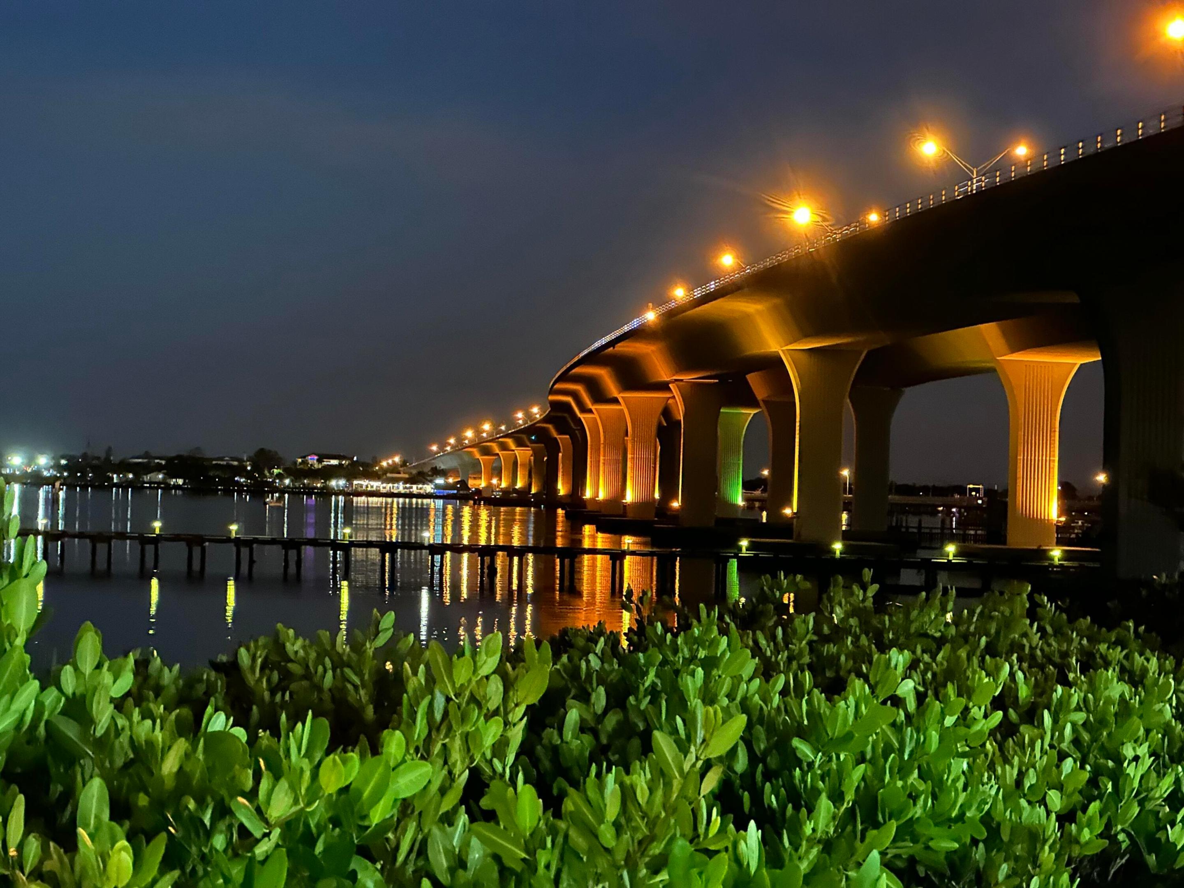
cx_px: 592
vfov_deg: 19.1
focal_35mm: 77
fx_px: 2634
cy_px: 444
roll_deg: -2.0
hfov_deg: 25.3
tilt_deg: +0.6
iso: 1000
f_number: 2.8
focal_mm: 9
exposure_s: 1/8
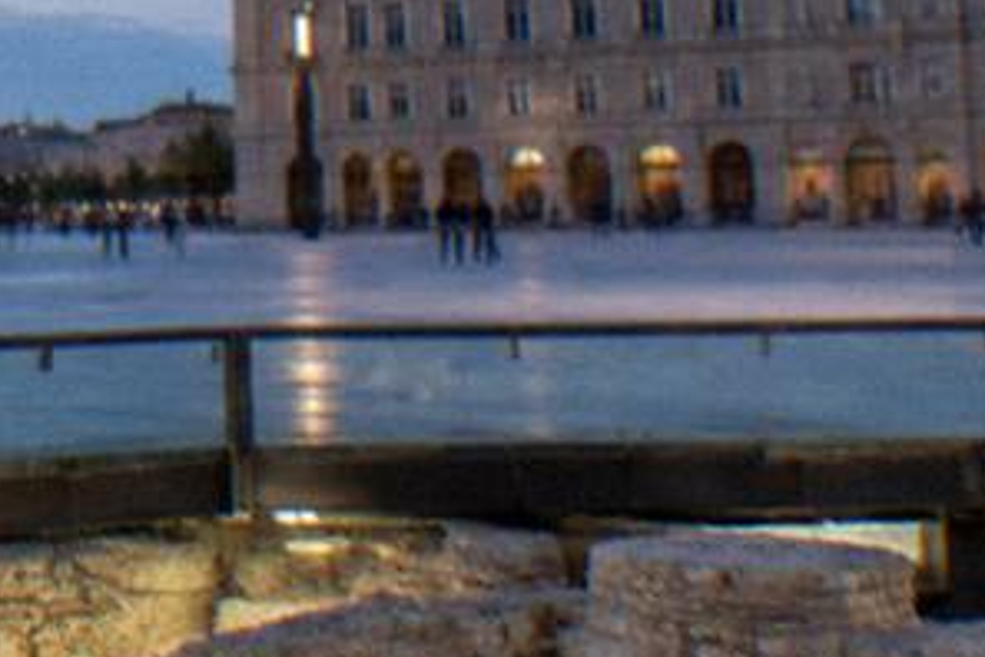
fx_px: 3228
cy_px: -23
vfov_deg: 11.5
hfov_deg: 16.4
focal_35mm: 118
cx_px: -305
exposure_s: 1/400
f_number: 9
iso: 500
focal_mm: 35
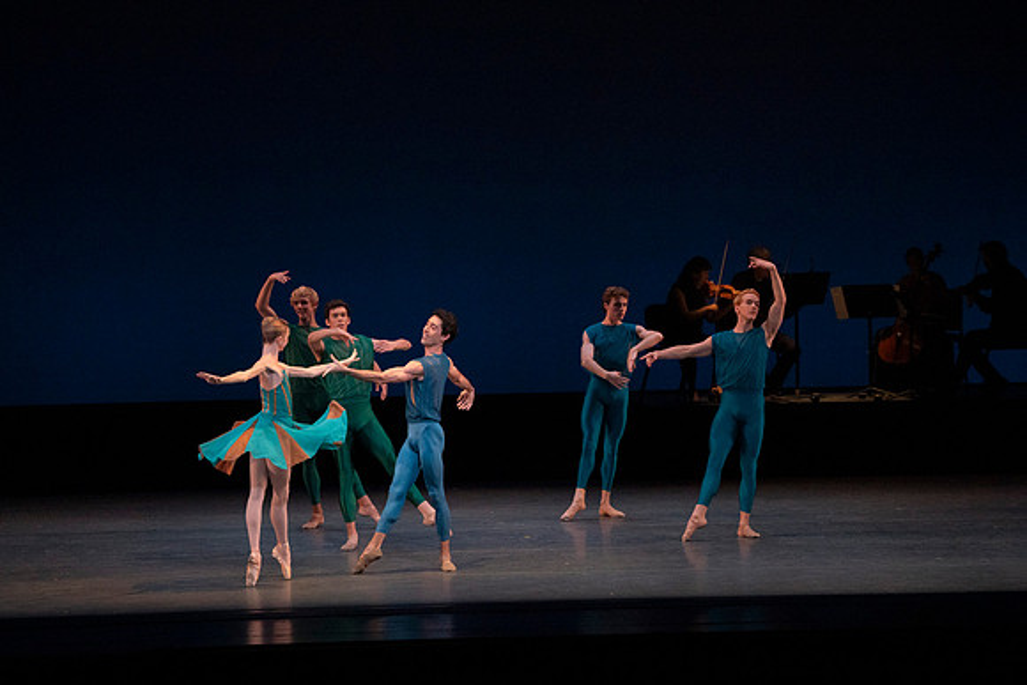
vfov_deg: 7.4
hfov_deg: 11.1
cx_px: 514
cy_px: 342
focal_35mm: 185
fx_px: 5279
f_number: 7.1
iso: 8000
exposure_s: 1/400
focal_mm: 185
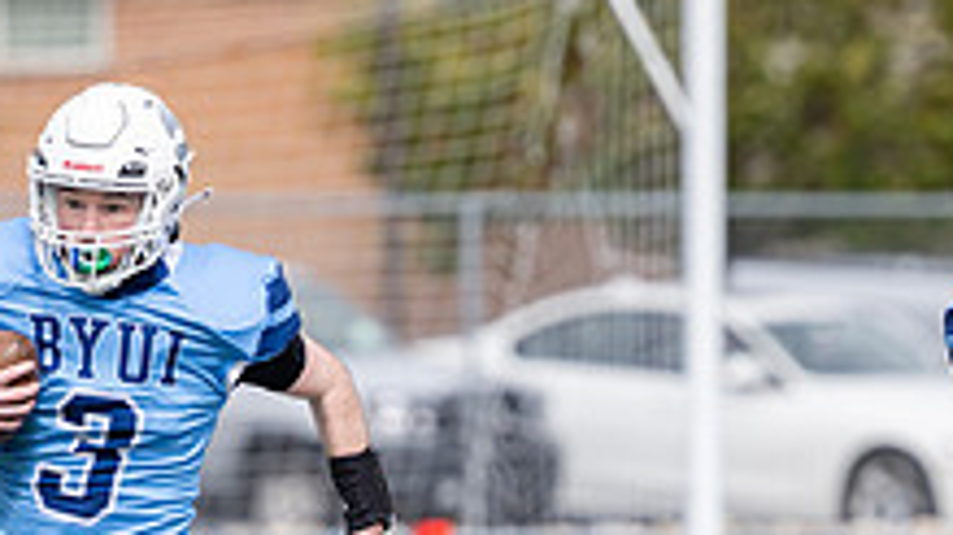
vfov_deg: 1.7
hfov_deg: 3.1
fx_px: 17531
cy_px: 352
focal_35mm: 694
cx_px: 466
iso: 125
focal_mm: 200
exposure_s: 1/1250
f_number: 2.8
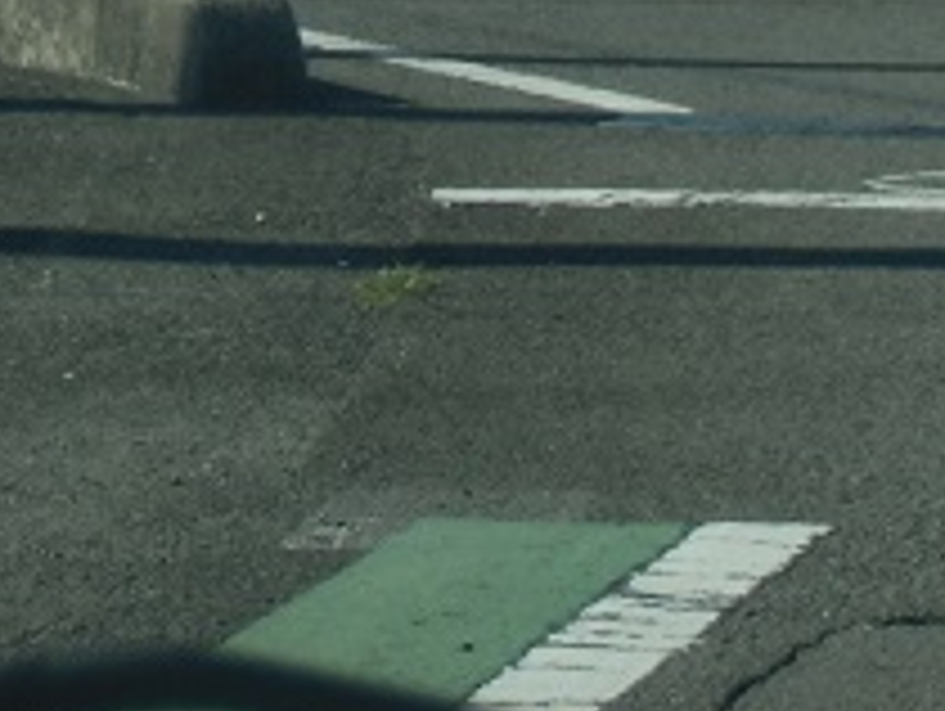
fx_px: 7789
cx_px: 482
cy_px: -558
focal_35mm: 285
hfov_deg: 6.9
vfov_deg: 5.2
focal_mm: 13.79
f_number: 4.9
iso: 64
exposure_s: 1/320
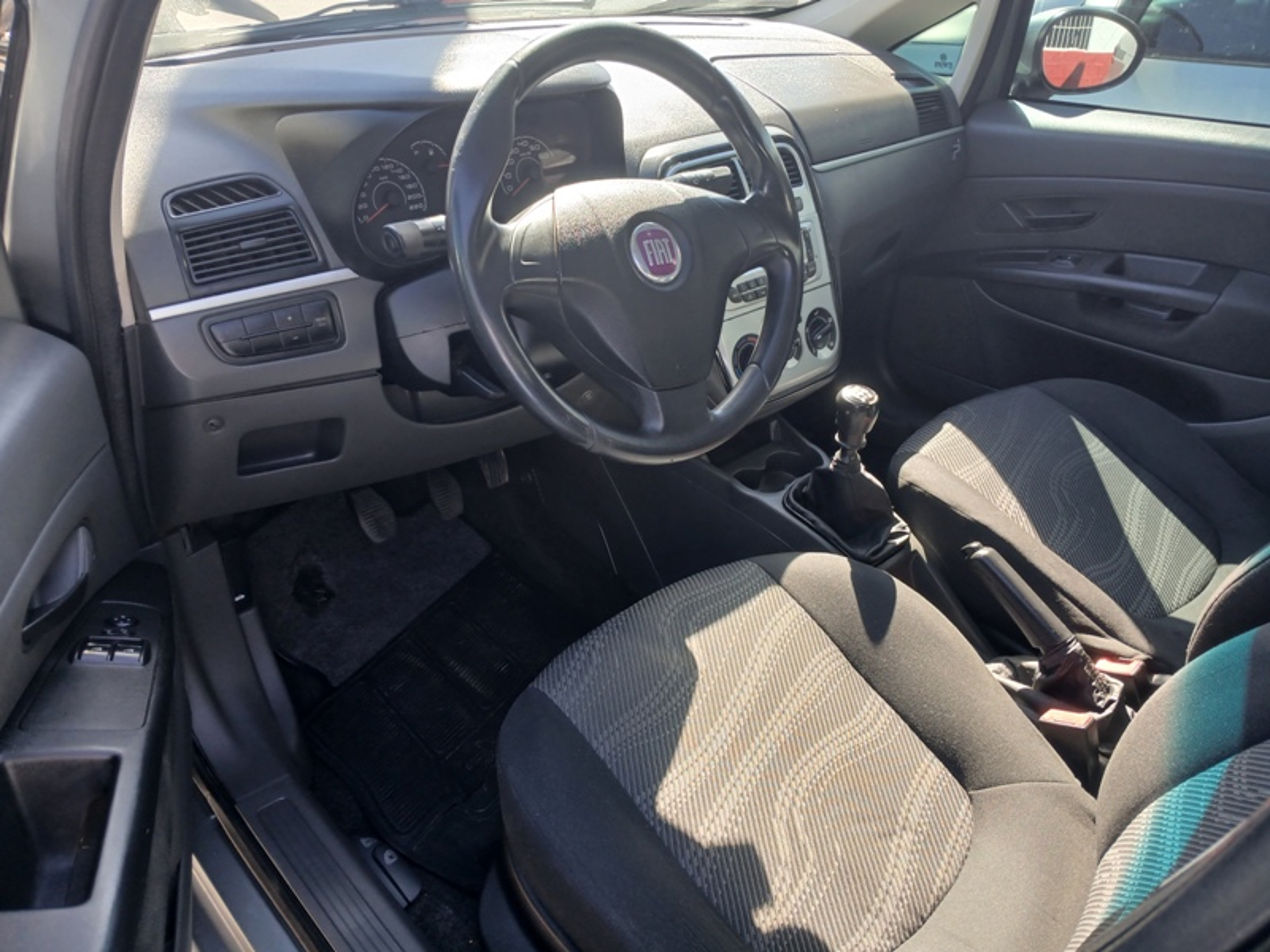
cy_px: 476
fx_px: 954
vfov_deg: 53.1
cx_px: 635
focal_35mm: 26
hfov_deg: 67.3
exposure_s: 1/60
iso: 50
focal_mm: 3.98
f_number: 1.8
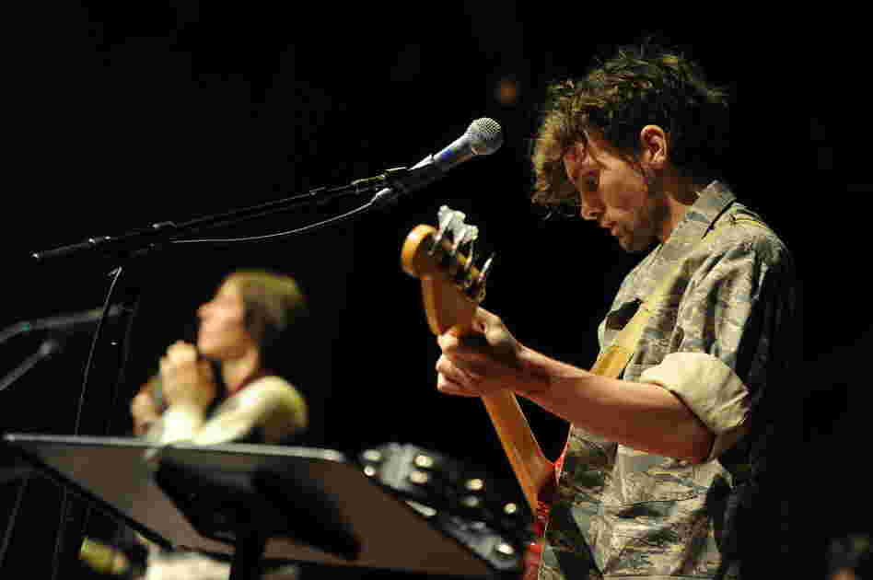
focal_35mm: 122
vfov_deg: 11.2
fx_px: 2955
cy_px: 290
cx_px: 436
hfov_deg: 16.8
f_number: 2.8
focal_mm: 122
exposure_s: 1/125
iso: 3200
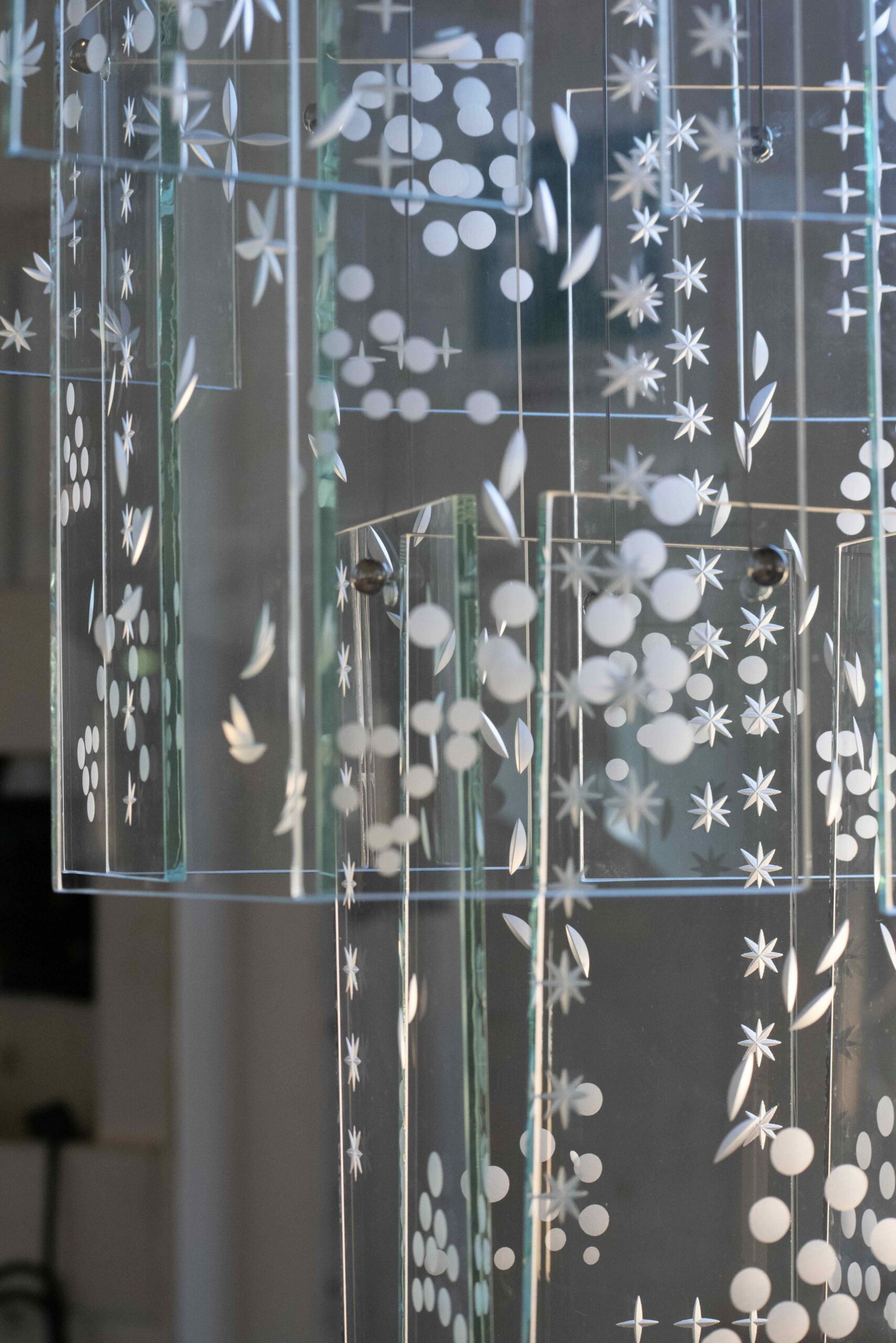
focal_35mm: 82
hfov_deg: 16.6
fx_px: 3079
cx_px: 448
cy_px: 672
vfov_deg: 24.6
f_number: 8
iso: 1600
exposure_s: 1/250
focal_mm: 55
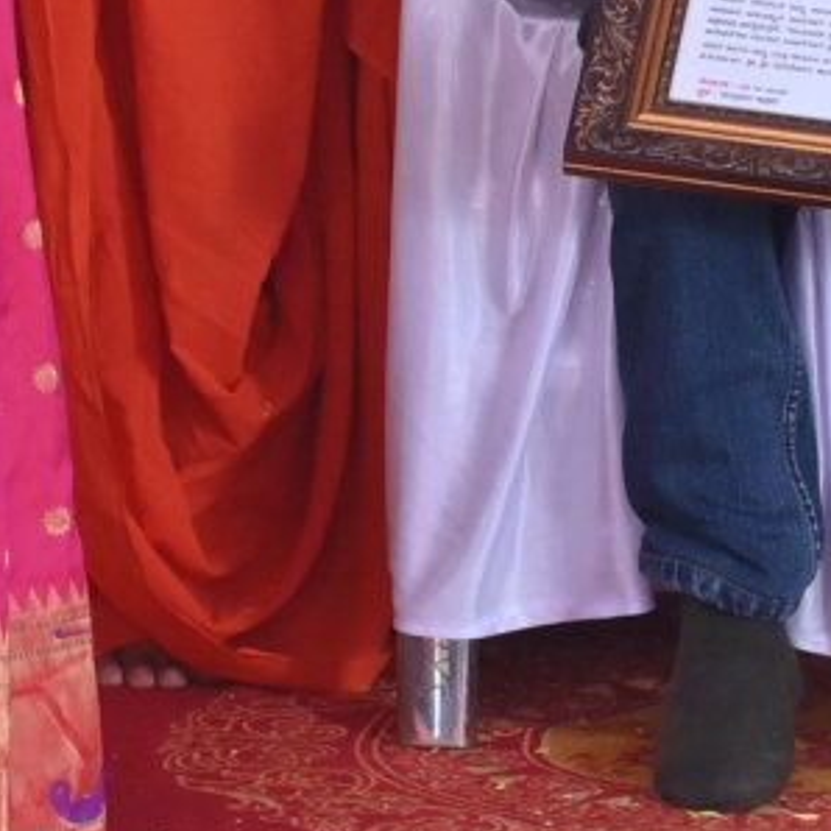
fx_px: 9289
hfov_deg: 5.1
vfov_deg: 5.0
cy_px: -901
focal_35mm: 342
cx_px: 694
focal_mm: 40
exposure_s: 1/200
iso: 1000
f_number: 6.3
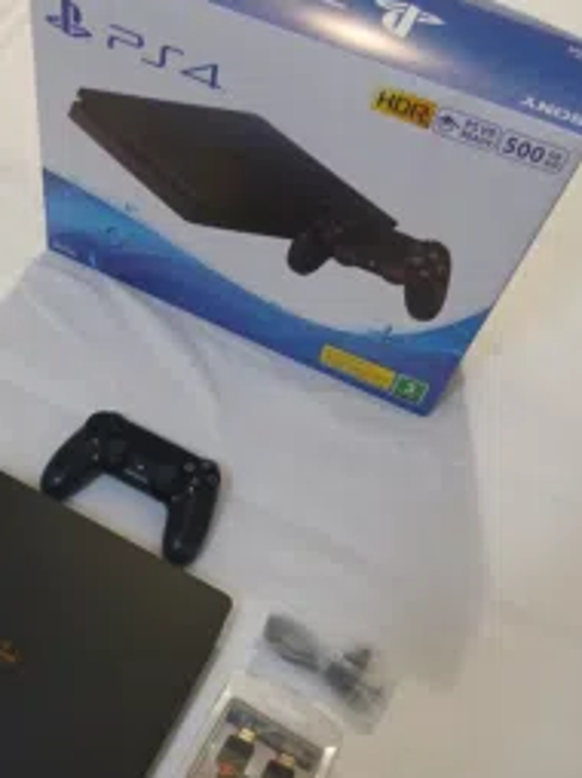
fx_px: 921
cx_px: 141
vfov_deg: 45.7
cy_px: 441
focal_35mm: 41
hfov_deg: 34.3
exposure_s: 1/24
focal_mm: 3.98
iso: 400
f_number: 1.8
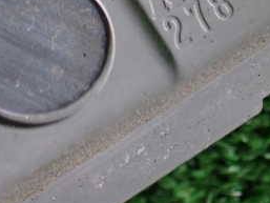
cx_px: 288
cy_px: 42
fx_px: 546
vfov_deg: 20.8
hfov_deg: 25.9
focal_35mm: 70
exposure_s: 1/125
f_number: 2.3
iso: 400
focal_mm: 5.4
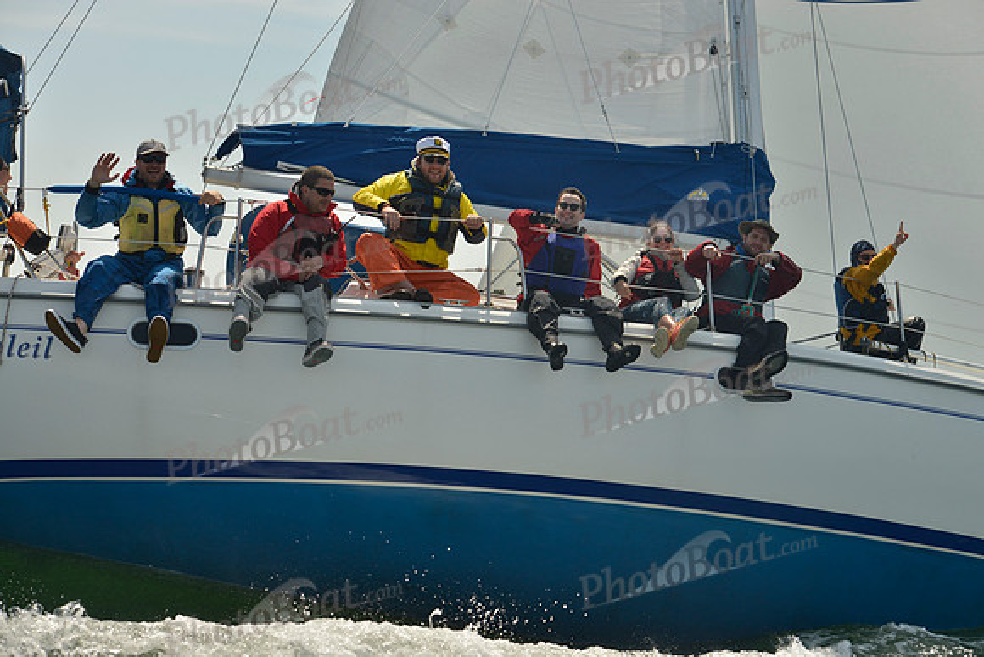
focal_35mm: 70
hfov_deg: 28.8
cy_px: 328
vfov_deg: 19.5
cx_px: 492
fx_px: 1914
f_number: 7.1
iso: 200
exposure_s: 1/1250
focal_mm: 70
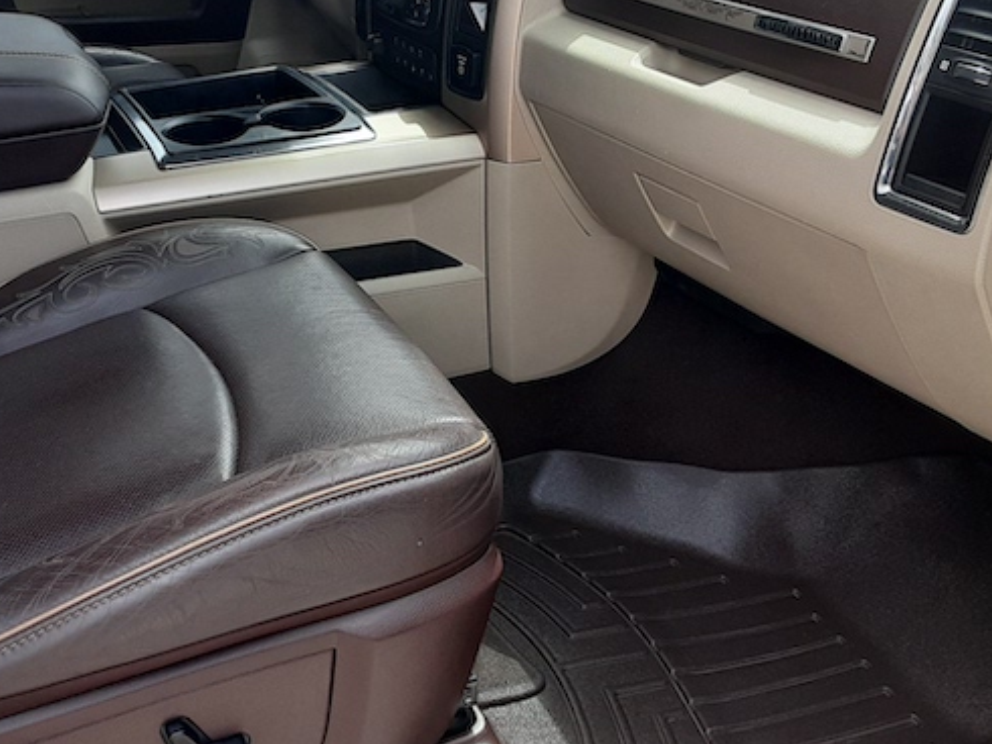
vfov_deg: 32.7
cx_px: 422
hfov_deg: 42.8
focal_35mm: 44
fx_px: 1261
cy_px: 265
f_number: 1.9
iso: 40
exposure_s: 1/249
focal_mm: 2.91
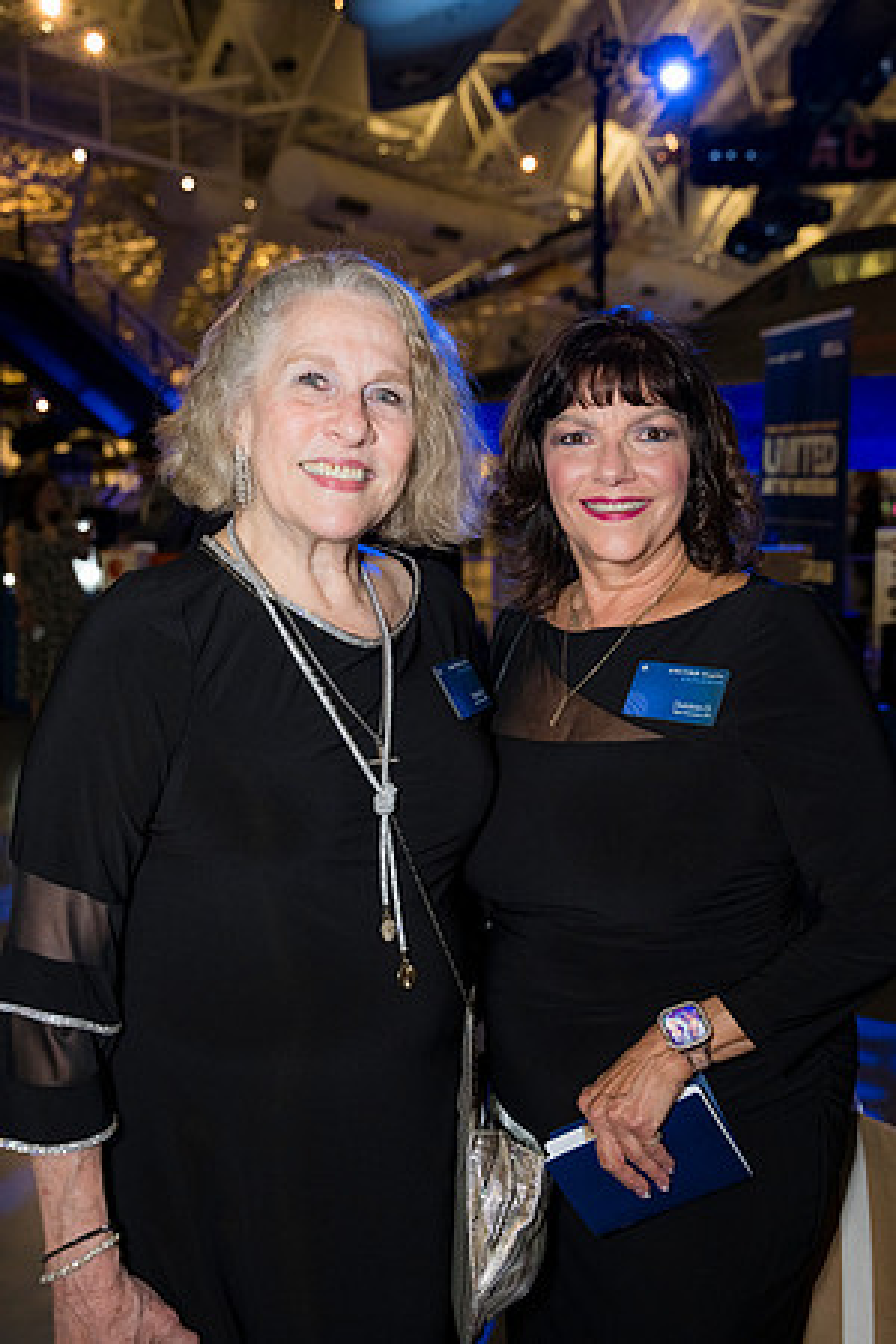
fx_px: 1381
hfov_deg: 35.9
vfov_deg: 51.9
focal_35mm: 37
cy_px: 672
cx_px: 448
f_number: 4
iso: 3200
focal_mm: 37
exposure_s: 1/160
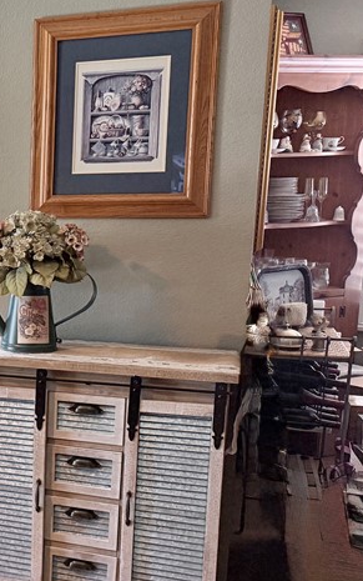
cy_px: 332
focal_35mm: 56
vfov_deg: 36.2
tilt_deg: -10.2
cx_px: -259
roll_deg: +1.8
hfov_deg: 18.8
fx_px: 886
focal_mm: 6.76
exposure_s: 1/60
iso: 250
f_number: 1.78
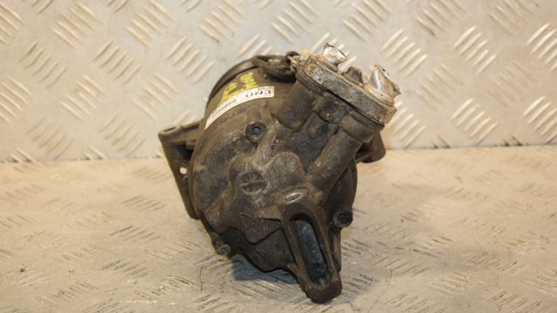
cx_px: 279
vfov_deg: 15.9
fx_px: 1122
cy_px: 156
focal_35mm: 76
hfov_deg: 27.9
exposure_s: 1/200
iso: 800
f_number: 5.6
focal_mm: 48
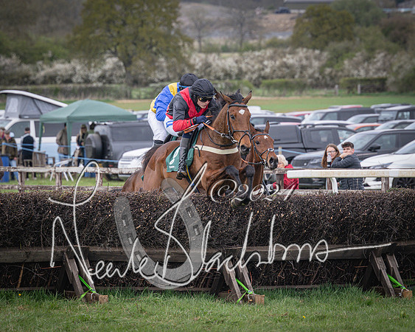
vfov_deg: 5.0
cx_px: 252
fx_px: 3824
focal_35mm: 311
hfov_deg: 6.2
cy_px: 167
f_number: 5
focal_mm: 180
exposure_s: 1/1600
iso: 800
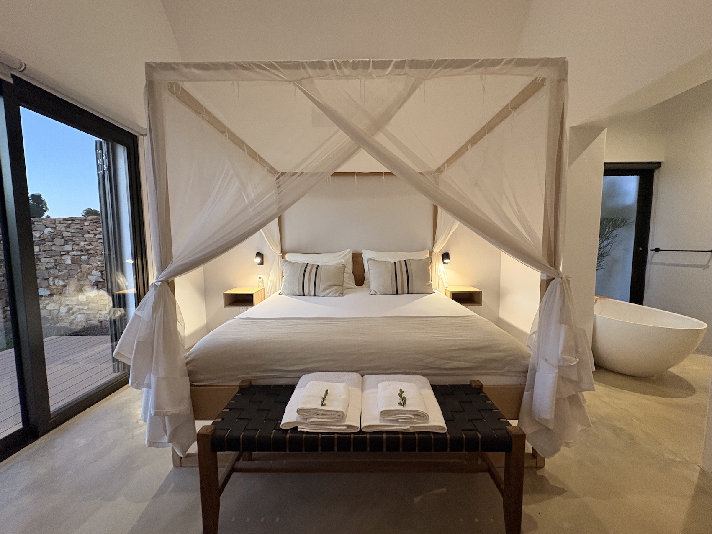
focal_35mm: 14
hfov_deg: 102.1
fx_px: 288
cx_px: 356
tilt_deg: -4.2
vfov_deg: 85.7
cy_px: 267
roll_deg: +0.7
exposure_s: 1/50
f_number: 2.2
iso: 500
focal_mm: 2.22
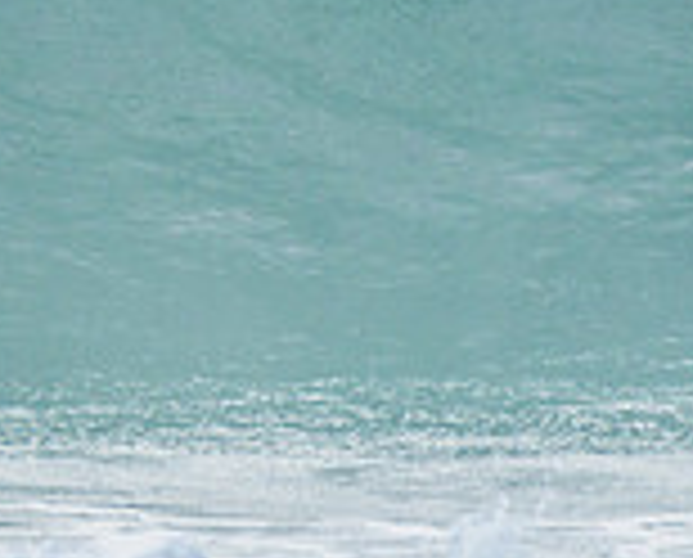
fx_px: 44373
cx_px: -788
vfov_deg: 0.7
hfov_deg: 0.9
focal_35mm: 2158
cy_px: -163
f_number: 5.6
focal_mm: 500
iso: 450
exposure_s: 1/2000
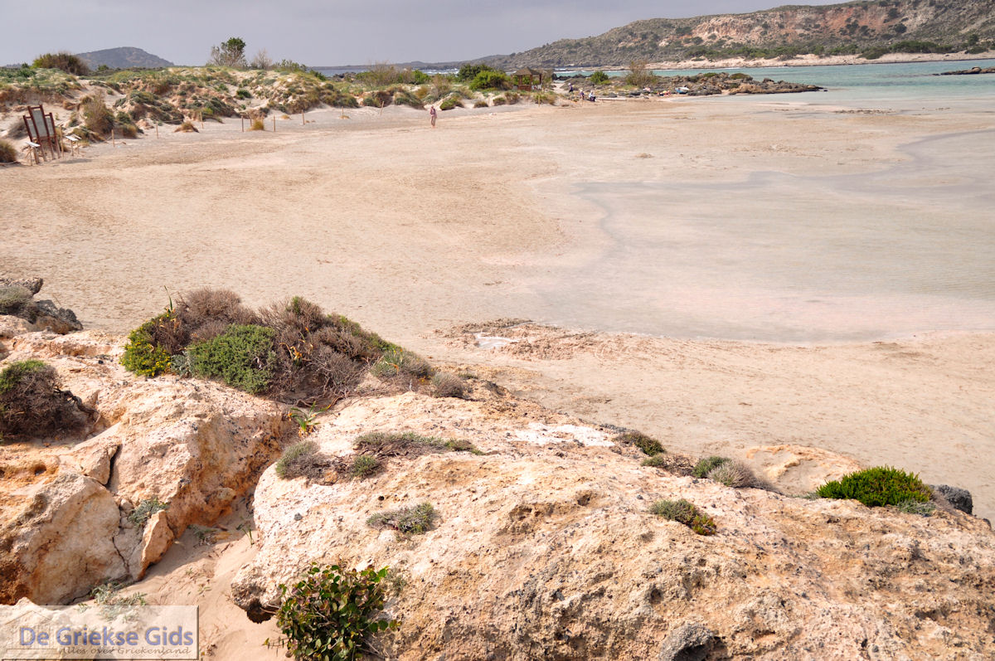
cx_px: 498
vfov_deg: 28.0
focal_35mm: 48
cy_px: 330
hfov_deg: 41.2
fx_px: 1325
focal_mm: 32
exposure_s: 1/1600
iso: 200
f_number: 5
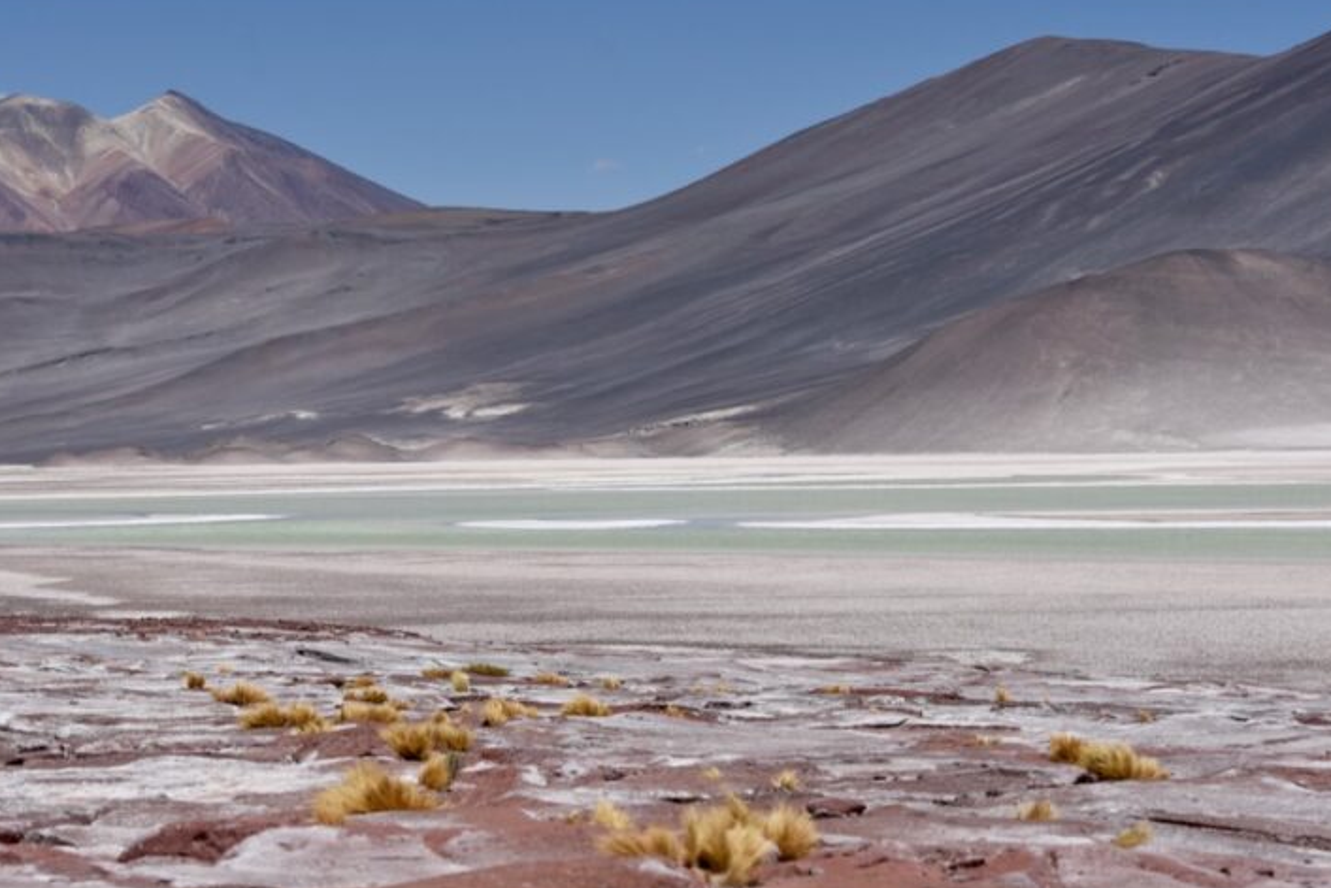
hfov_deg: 17.6
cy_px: 320
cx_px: 628
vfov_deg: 11.8
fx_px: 4289
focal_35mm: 116
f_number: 8
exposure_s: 1/1600
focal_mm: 80
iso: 100
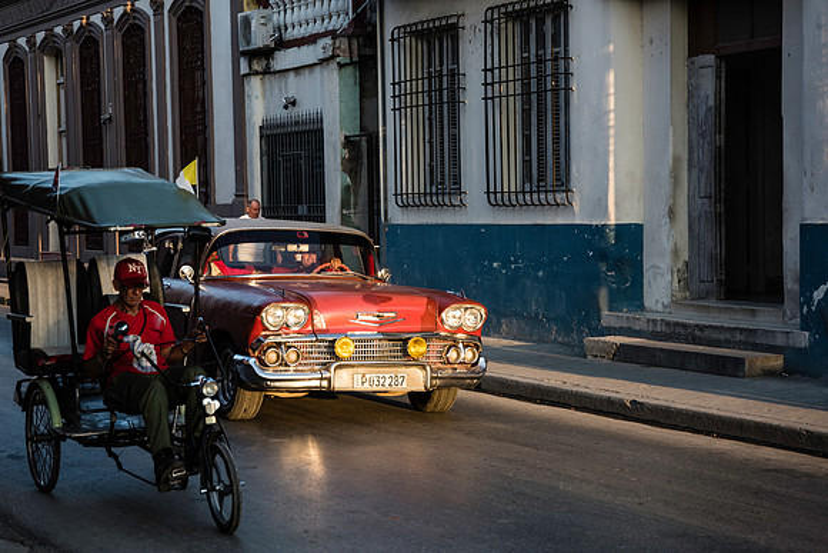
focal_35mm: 78
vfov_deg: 17.5
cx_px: 414
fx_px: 1794
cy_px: 276
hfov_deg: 26.0
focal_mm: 78
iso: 800
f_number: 8
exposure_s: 1/640
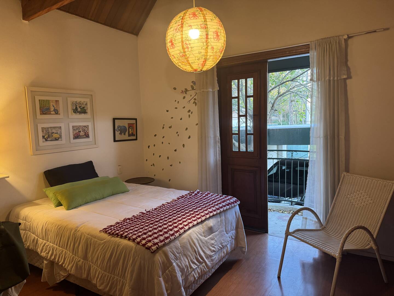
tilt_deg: -5.0
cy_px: 148
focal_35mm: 24
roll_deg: +2.5
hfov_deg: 71.6
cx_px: 197
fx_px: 273
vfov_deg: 56.8
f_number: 1.78
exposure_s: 1/60
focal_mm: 6.76
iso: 250
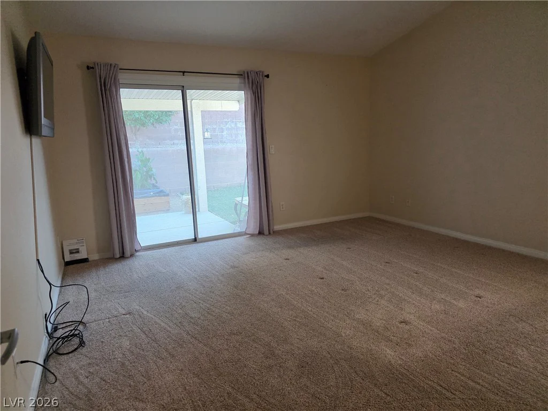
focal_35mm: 23
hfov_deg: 73.9
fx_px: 364
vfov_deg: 58.9
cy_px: 206
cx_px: 274
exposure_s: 1/120
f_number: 1.7
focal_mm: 6.3
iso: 640
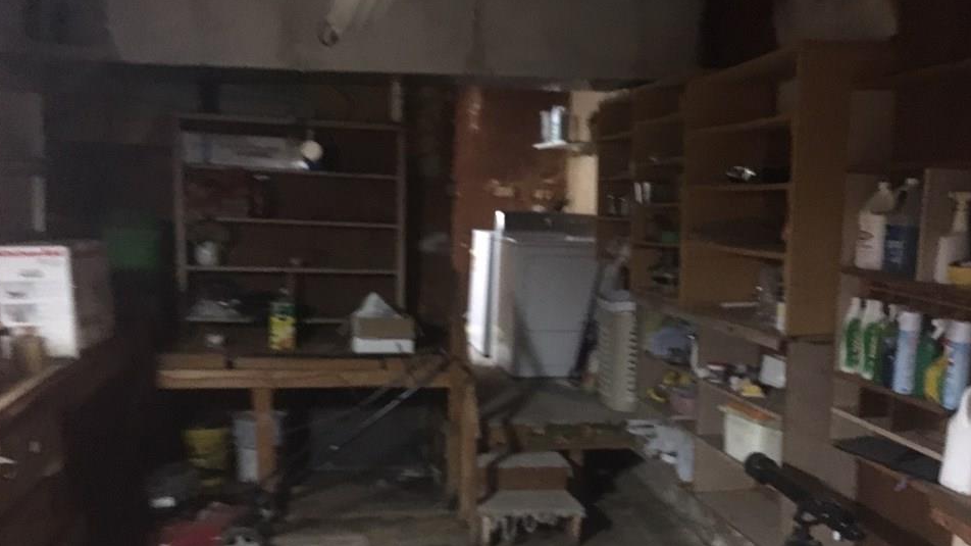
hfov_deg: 58.0
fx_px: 875
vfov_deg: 34.5
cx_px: 515
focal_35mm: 34
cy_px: 338
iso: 640
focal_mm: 4.15
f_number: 2.2
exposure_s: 1/15
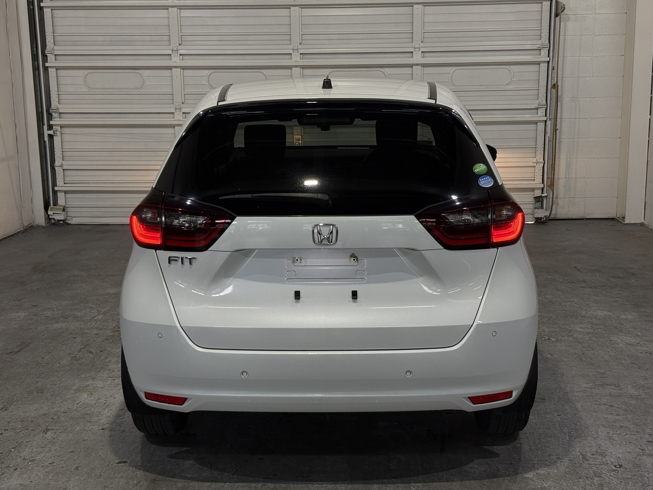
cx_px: 326
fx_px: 905
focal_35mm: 48
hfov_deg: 39.7
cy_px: 245
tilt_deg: -10.6
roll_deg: +0.4
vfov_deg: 30.3
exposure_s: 1/120
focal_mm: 6.76
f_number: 1.78
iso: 64
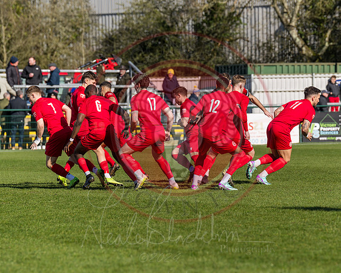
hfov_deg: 8.2
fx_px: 2376
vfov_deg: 6.6
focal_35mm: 235
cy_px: 138
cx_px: 215
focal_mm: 180
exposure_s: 1/1600
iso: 100
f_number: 5
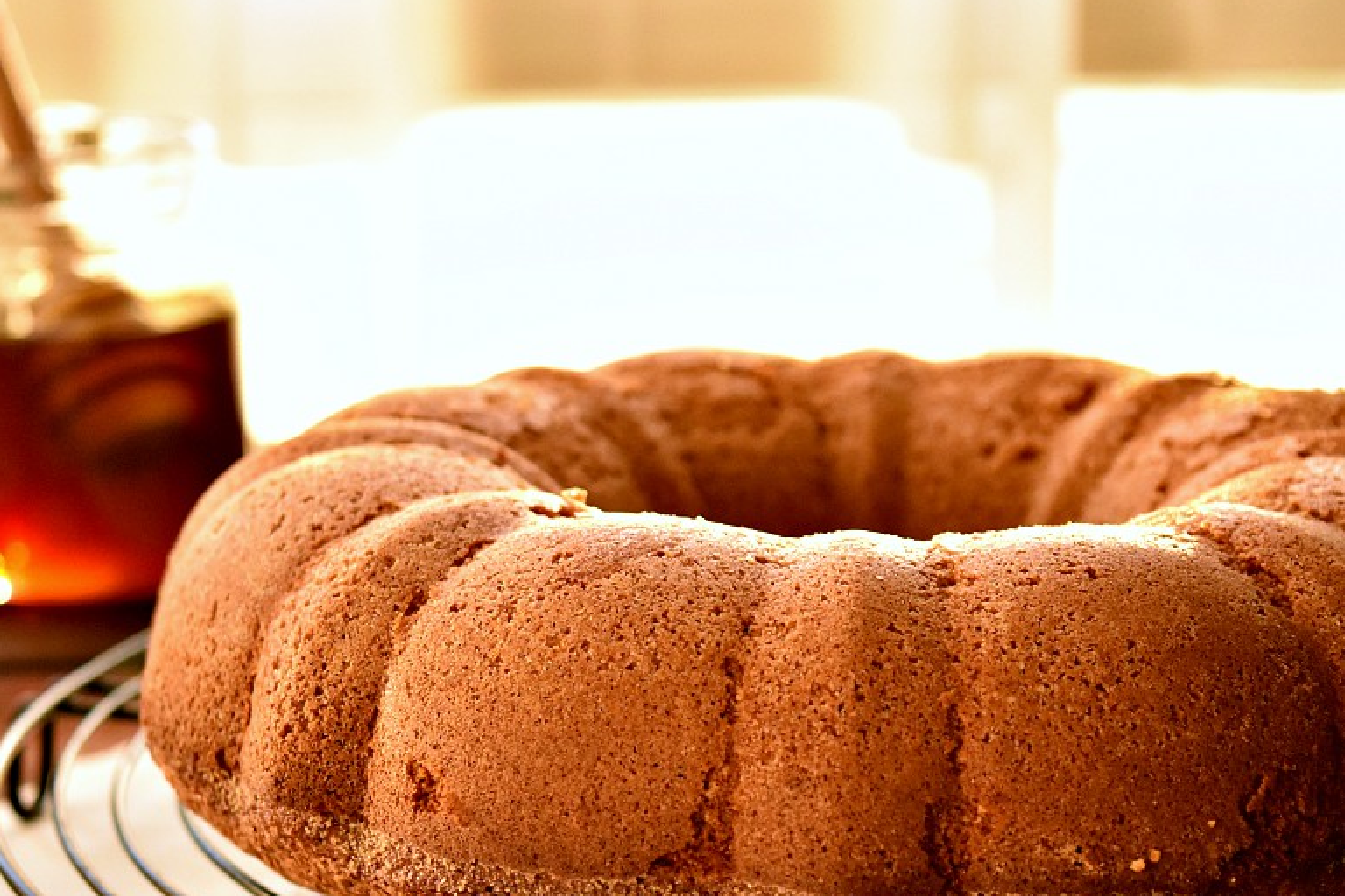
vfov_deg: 14.2
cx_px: 487
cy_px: 574
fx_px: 3586
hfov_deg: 21.2
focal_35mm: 96
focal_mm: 48
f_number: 5.3
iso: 2500
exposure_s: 1/250
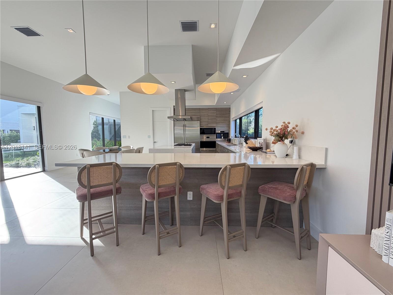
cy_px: 148
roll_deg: +0.7
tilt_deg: -4.1
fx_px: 159
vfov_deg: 85.7
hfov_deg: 102.1
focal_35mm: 14
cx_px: 196
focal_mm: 2.22
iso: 125
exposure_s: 1/121
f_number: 2.2
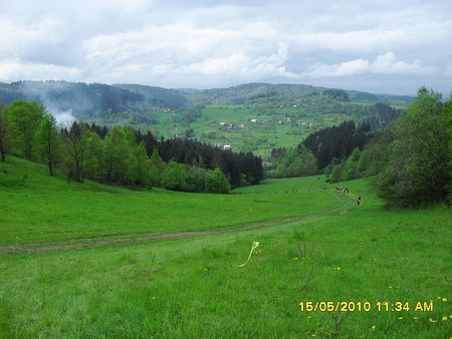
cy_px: 170
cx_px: 226
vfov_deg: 40.7
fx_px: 457
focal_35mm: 35
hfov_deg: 52.6
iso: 100
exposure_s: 1/125
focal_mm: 6.3
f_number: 8.4
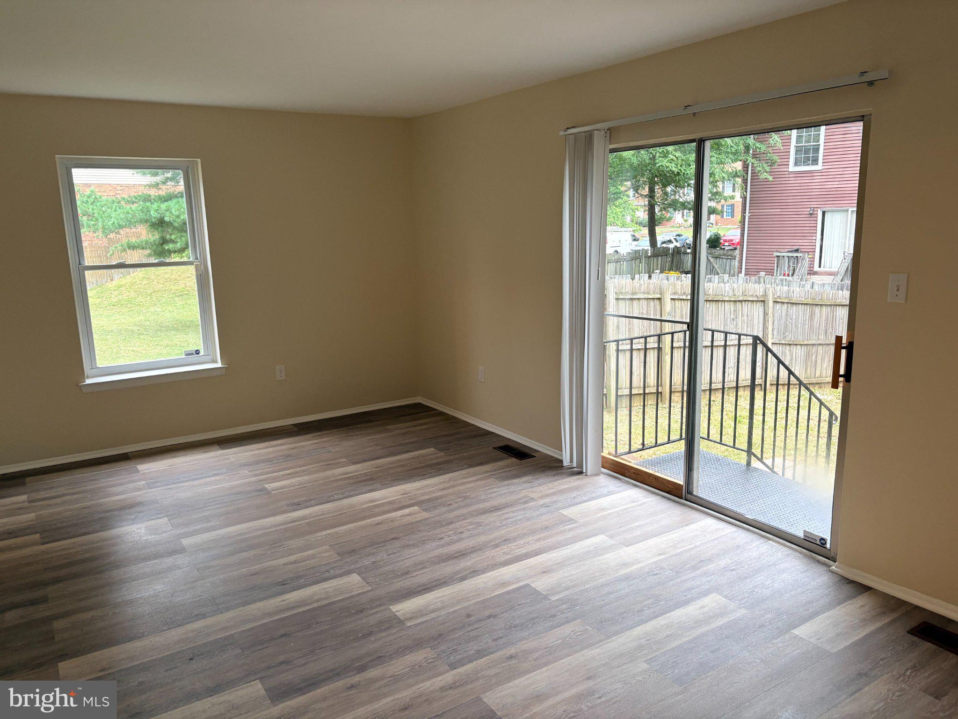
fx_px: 720
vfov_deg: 53.1
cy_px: 360
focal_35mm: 26
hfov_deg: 67.3
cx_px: 479
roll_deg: +1.5
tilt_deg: -11.1
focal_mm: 5.96
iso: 125
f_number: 1.6
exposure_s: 1/60
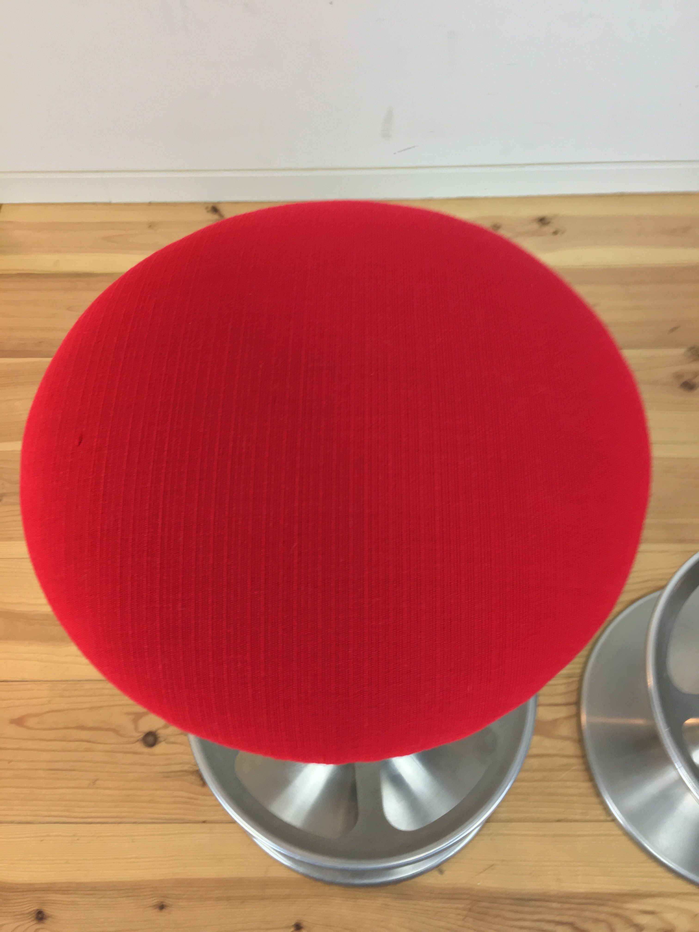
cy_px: 466
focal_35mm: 29
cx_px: 350
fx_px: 781
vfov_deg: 61.7
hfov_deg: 48.2
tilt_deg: -63.6
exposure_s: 1/33
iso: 64
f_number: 2.2
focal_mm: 4.15
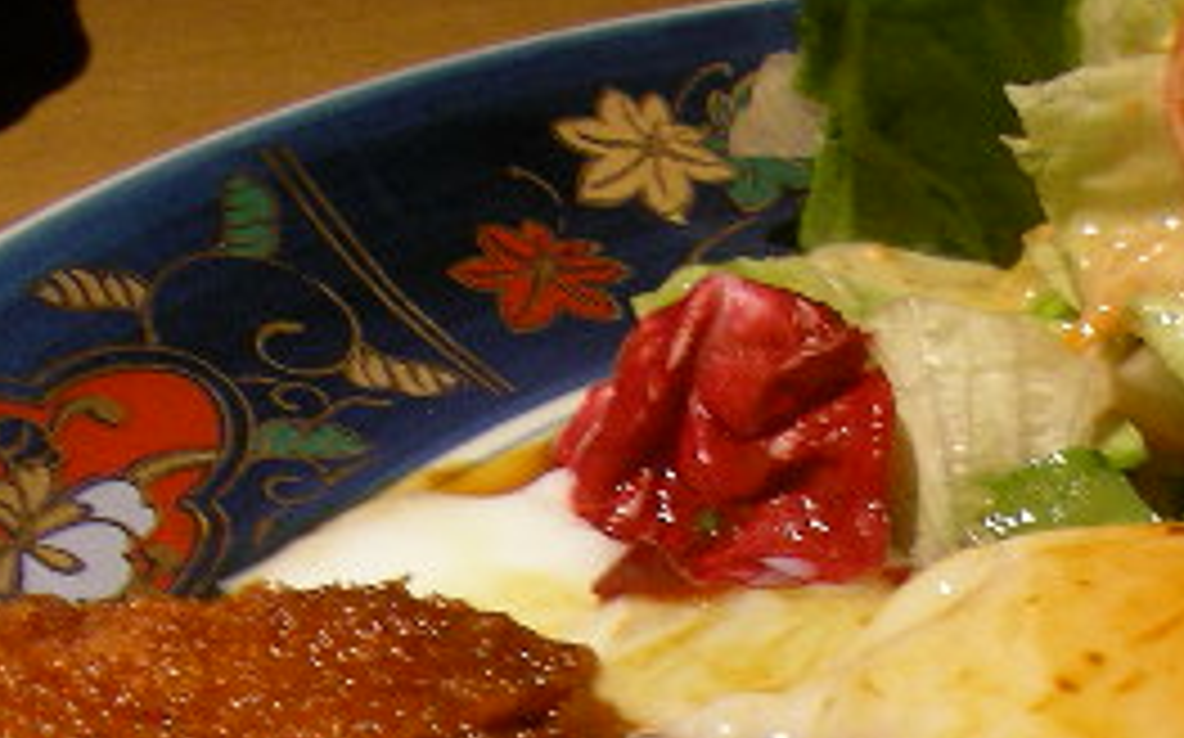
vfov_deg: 12.9
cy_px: 954
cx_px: 1198
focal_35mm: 98
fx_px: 3160
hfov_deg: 20.5
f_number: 2.9
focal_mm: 6
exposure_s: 1/3.2
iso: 100
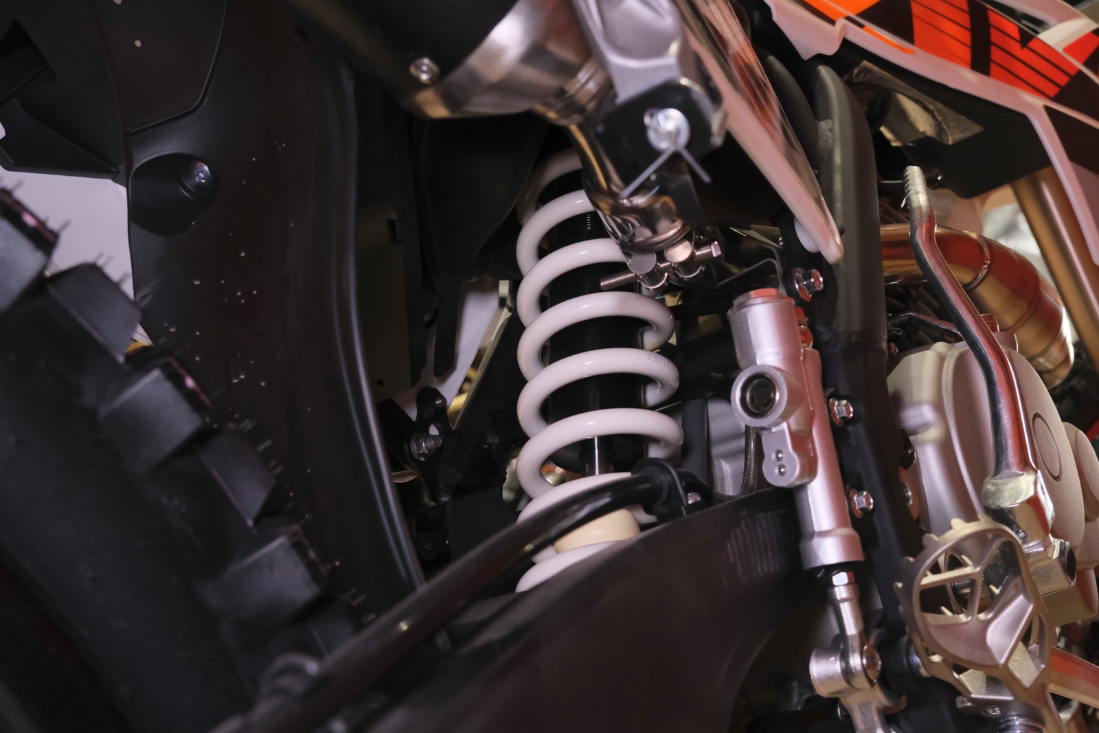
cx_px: 550
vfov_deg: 37.9
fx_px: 1068
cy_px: 366
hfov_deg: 54.4
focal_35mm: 35
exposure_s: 1/200
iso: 4000
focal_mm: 23.5
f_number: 5.6
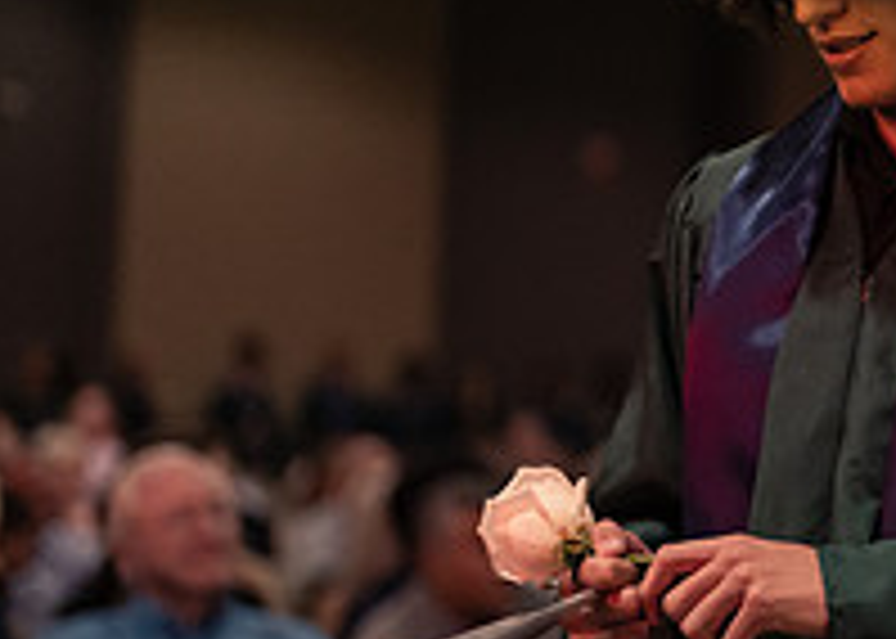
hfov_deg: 12.5
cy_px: 225
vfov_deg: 9.3
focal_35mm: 155
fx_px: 3943
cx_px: 1252
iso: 1250
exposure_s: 1/500
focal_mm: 50
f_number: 1.2
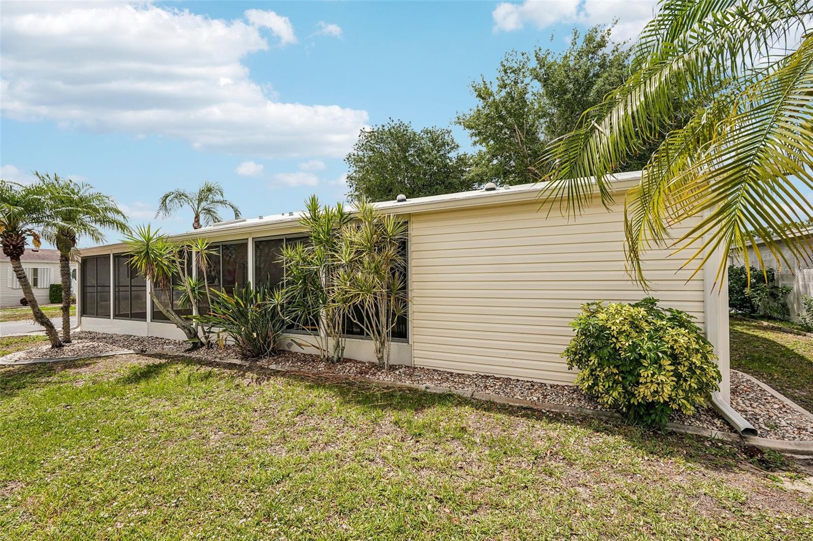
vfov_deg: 73.7
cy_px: 270
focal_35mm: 16
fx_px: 361
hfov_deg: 96.7
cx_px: 406
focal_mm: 16
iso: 400
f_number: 8
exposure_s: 1/800
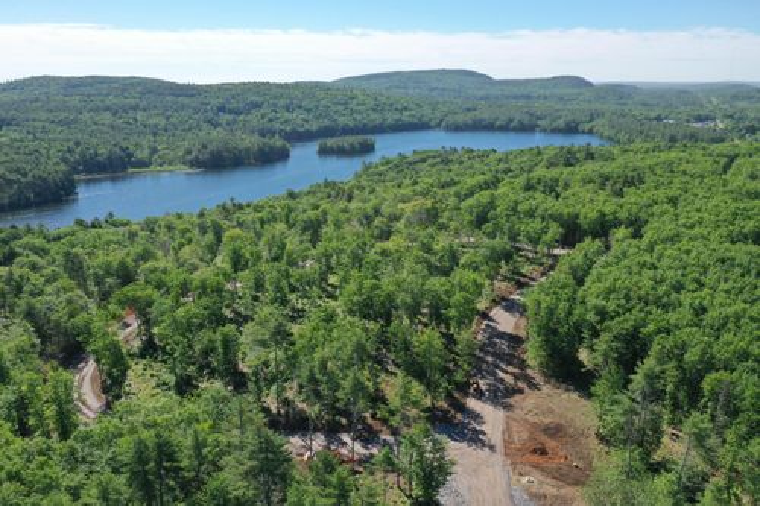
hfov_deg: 65.5
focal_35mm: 28
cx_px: 380
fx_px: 591
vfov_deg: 46.4
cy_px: 253
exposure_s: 1/400
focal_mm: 10.26
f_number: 5.6
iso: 100
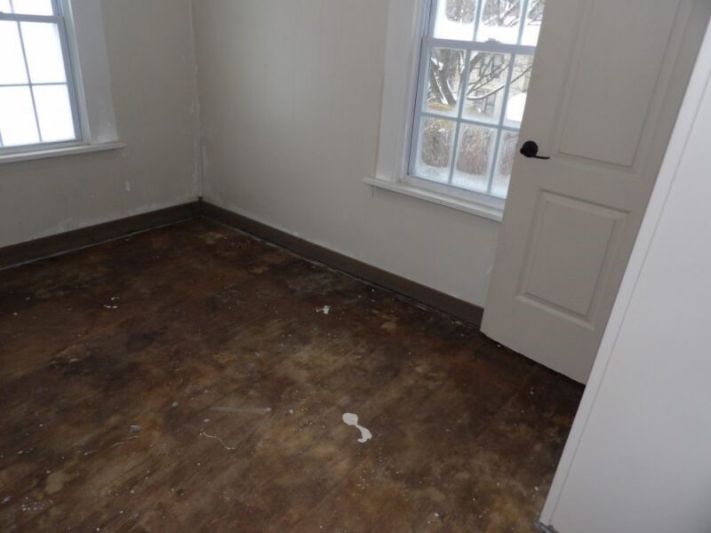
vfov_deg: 56.8
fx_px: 493
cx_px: 356
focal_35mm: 24
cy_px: 266
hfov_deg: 71.6
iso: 200
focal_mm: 4.3
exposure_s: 1/32
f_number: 3.2
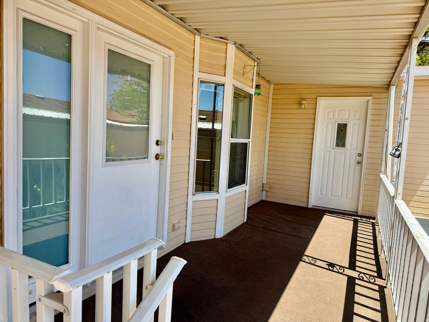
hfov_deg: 71.6
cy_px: 161
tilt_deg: -5.0
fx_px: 297
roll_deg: -2.2
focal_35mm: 24
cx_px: 214
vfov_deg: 56.8
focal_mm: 6.76
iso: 80
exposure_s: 1/1488
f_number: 1.78
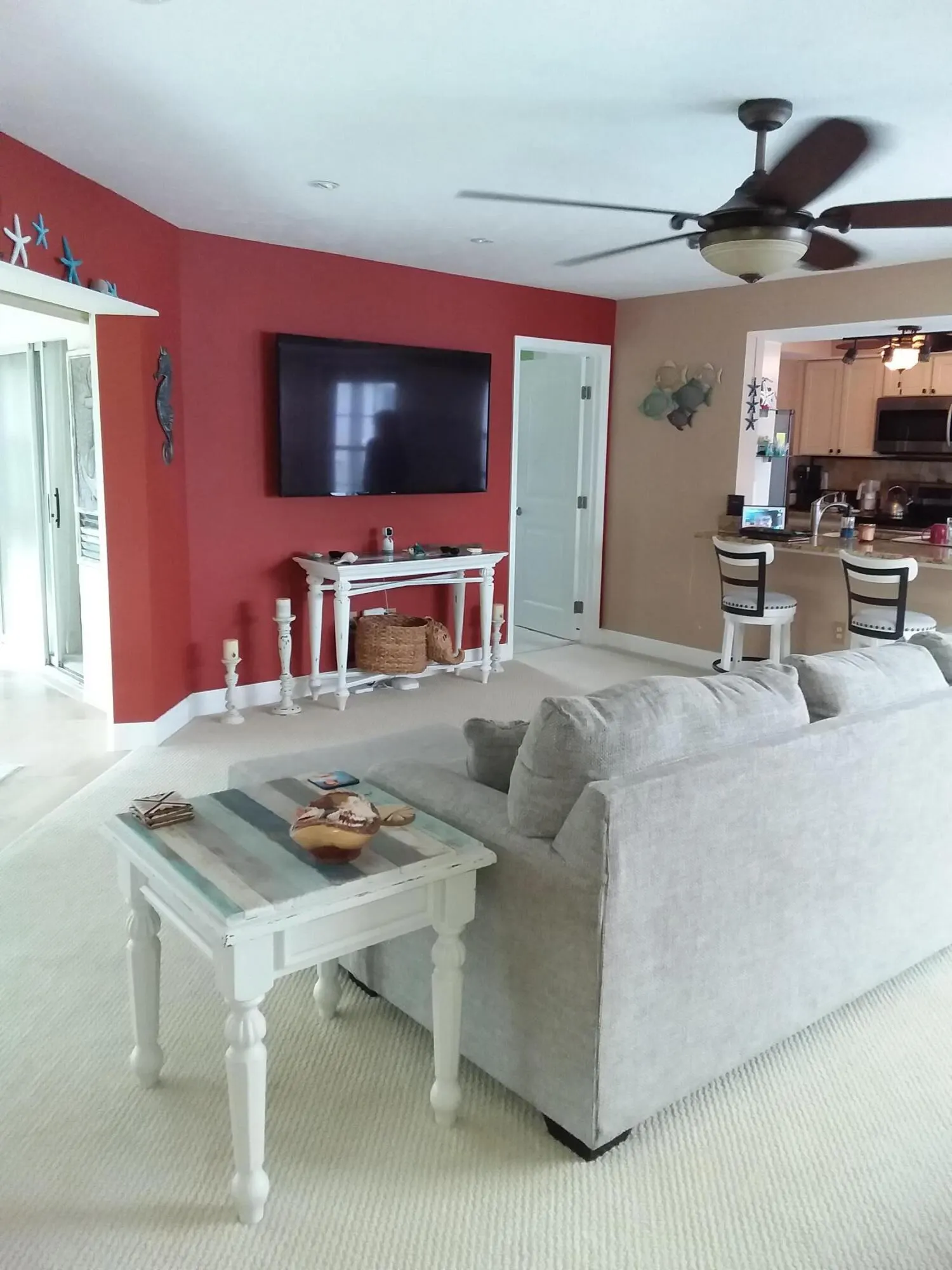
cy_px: 635
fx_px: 1027
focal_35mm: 28
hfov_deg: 49.7
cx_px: 476
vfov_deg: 63.4
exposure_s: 1/30
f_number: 1.9
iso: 160
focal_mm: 2.91
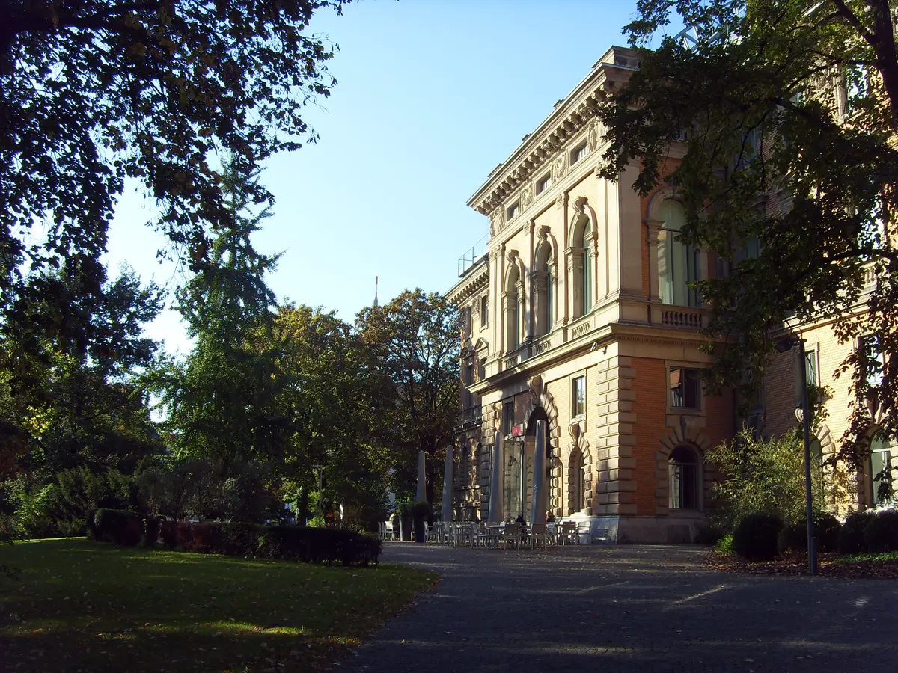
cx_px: 449
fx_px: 1012
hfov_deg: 47.9
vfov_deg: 36.8
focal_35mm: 39
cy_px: 336
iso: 80
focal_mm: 6.6
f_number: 3.5
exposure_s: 1/350
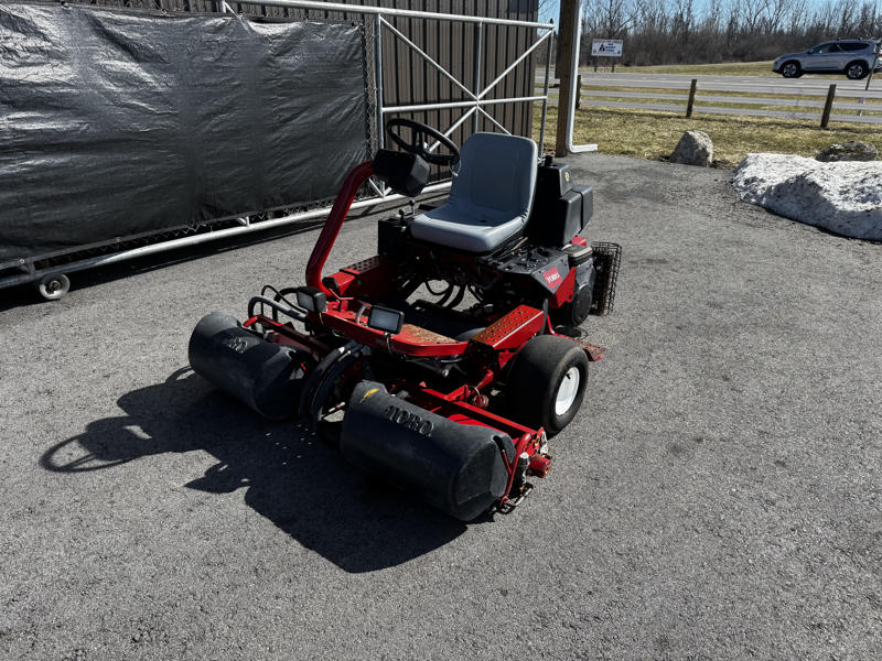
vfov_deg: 56.8
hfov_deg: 71.6
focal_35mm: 24
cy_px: 330
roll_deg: -0.1
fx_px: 612
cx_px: 441
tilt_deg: -25.8
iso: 80
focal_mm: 6.76
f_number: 1.78
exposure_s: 1/2174
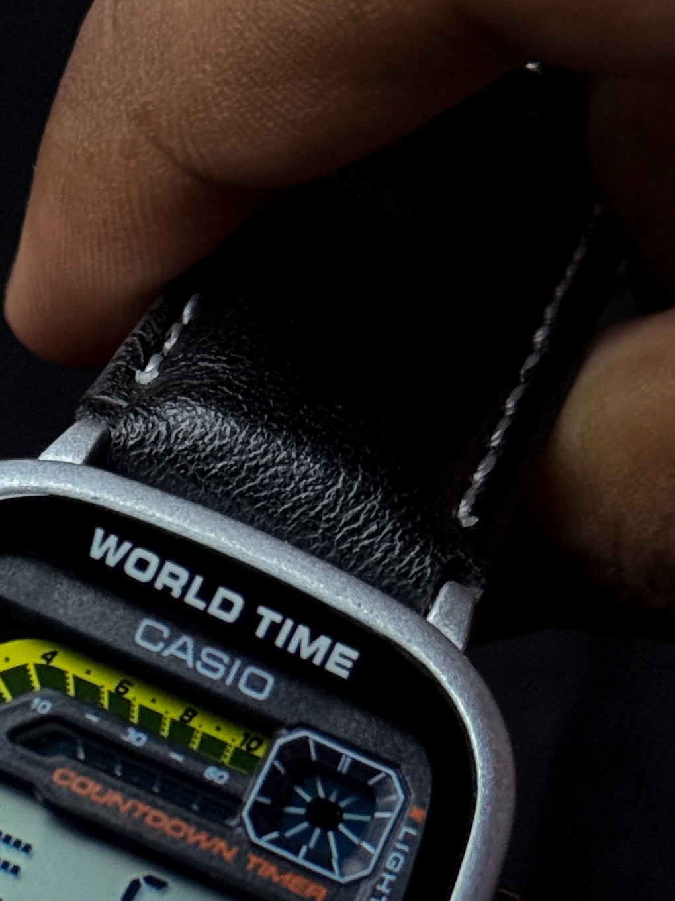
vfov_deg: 18.8
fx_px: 2626
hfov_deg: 14.5
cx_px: 96
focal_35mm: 101
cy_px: 930
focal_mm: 6.76
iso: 640
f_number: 1.8
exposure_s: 1/30
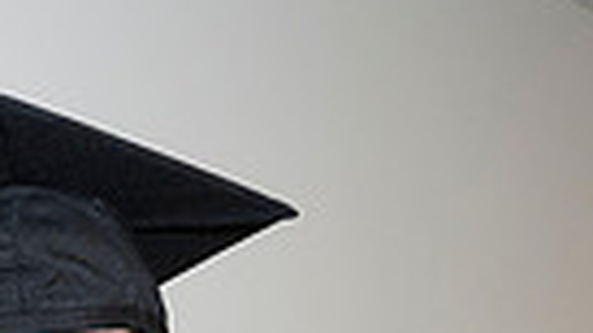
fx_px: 1949
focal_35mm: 124
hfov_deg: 17.2
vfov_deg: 8.8
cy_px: 813
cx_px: 126
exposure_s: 1/80
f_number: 5.6
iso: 800
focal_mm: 24
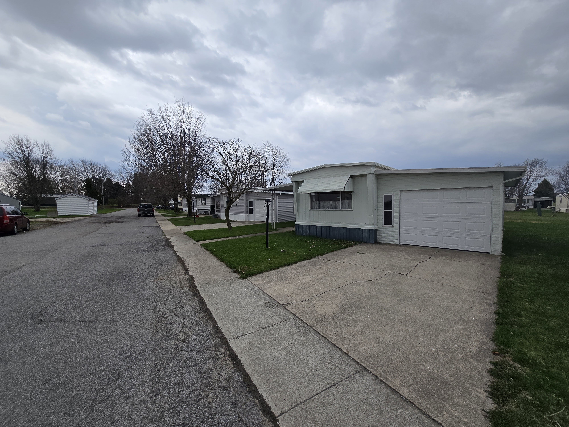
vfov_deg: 89.9
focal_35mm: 13
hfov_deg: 106.2
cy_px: 214
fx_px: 214
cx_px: 284
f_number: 2.2
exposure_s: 1/692
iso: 50
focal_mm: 2.2
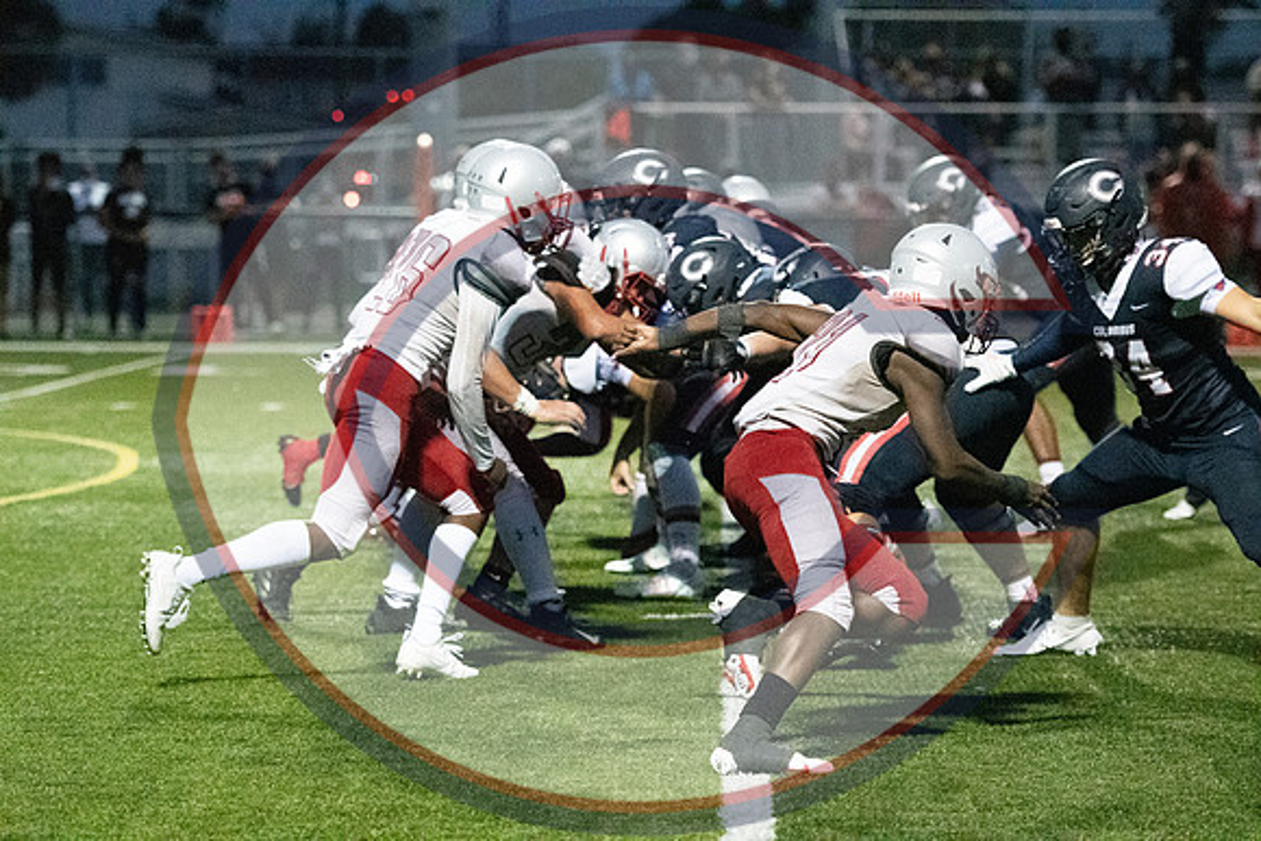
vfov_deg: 8.2
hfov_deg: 12.2
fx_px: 5886
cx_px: 630
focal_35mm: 168
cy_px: 420
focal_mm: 112
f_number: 2.8
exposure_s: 1/3200
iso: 36000
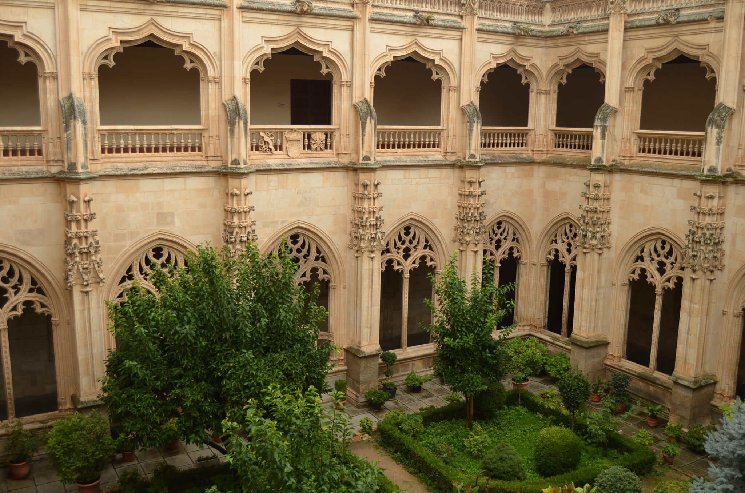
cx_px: 372
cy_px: 246
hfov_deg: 55.2
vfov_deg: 38.2
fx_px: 712
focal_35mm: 34
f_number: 4.5
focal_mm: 23
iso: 100
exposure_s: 1/80
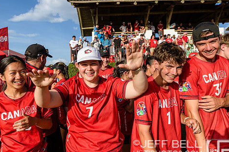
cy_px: 71
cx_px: 102
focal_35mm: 29
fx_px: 184
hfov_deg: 63.5
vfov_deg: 44.9
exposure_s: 1/500
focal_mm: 24
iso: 80
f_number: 5.6
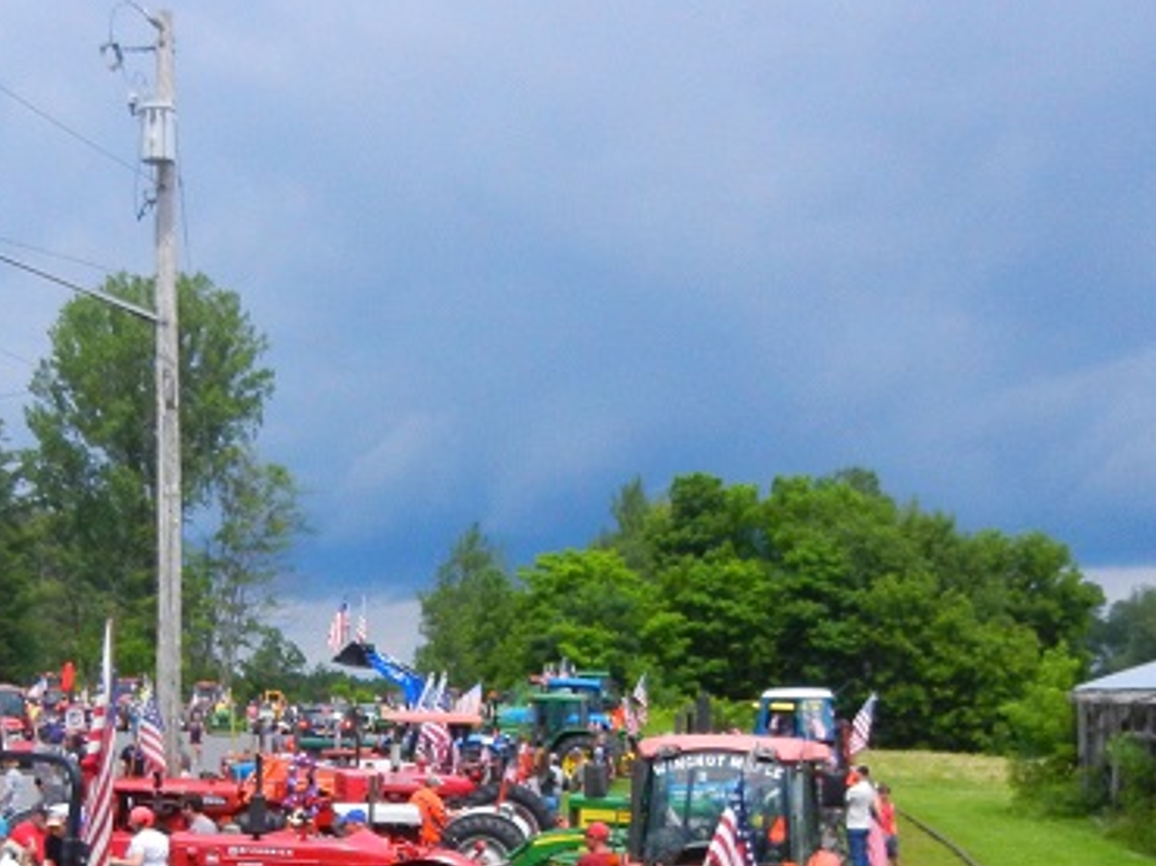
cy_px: 868
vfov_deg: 20.6
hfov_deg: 27.9
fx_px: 2303
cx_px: 334
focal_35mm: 69
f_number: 7
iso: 400
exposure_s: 1/858
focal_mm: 5.4
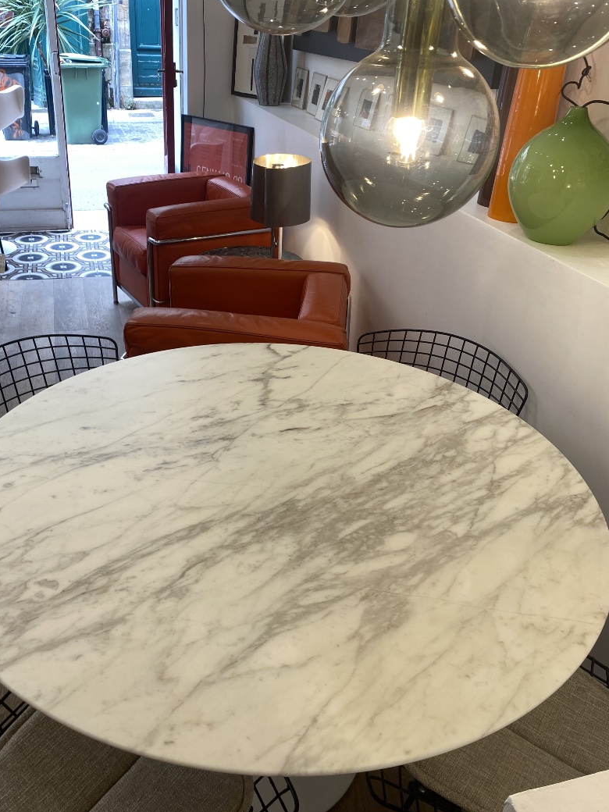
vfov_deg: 59.8
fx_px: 704
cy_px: 367
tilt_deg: -25.6
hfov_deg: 46.7
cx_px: 261
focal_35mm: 30
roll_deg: -3.0
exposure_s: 1/100
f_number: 1.8
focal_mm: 4.25
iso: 32
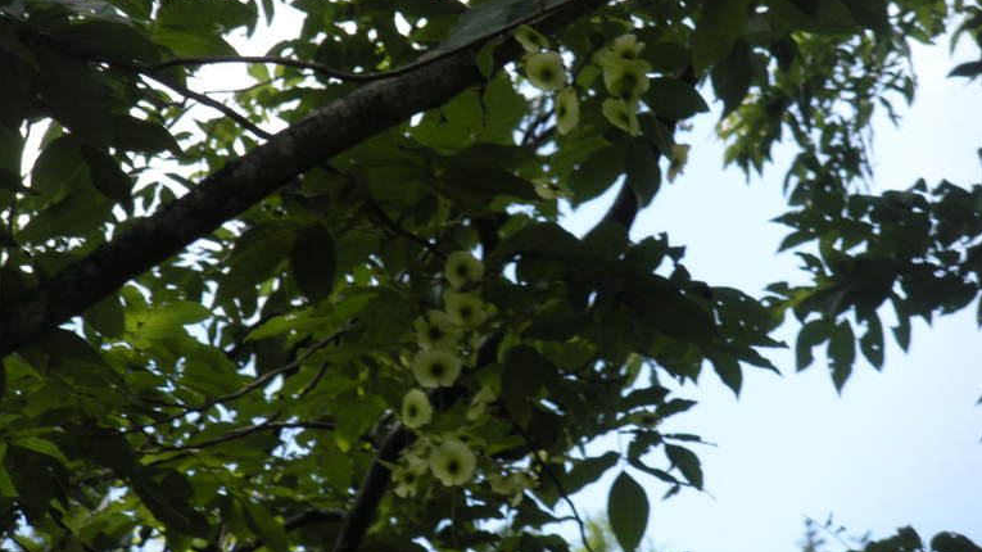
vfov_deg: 6.2
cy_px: 230
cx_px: 492
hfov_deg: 10.9
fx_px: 5129
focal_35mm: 197
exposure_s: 1/128
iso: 86
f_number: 5.6
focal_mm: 31.5
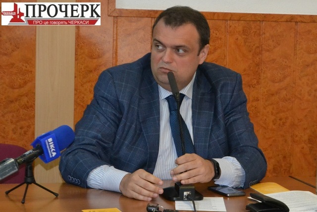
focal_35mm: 82
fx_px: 727
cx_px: 158
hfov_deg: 24.6
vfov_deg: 16.6
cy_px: 106
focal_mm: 55
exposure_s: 1/60
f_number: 5.6
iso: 3200
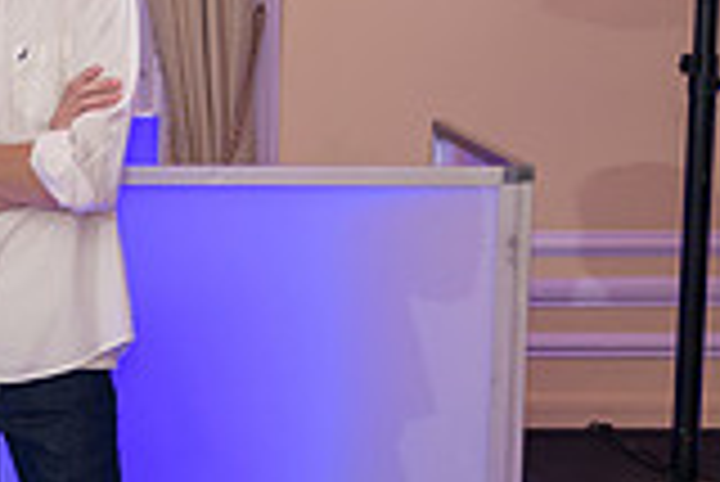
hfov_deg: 15.5
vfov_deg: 10.8
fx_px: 2542
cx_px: -162
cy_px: 277
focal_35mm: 127
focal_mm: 35
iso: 500
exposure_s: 1/125
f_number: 3.2
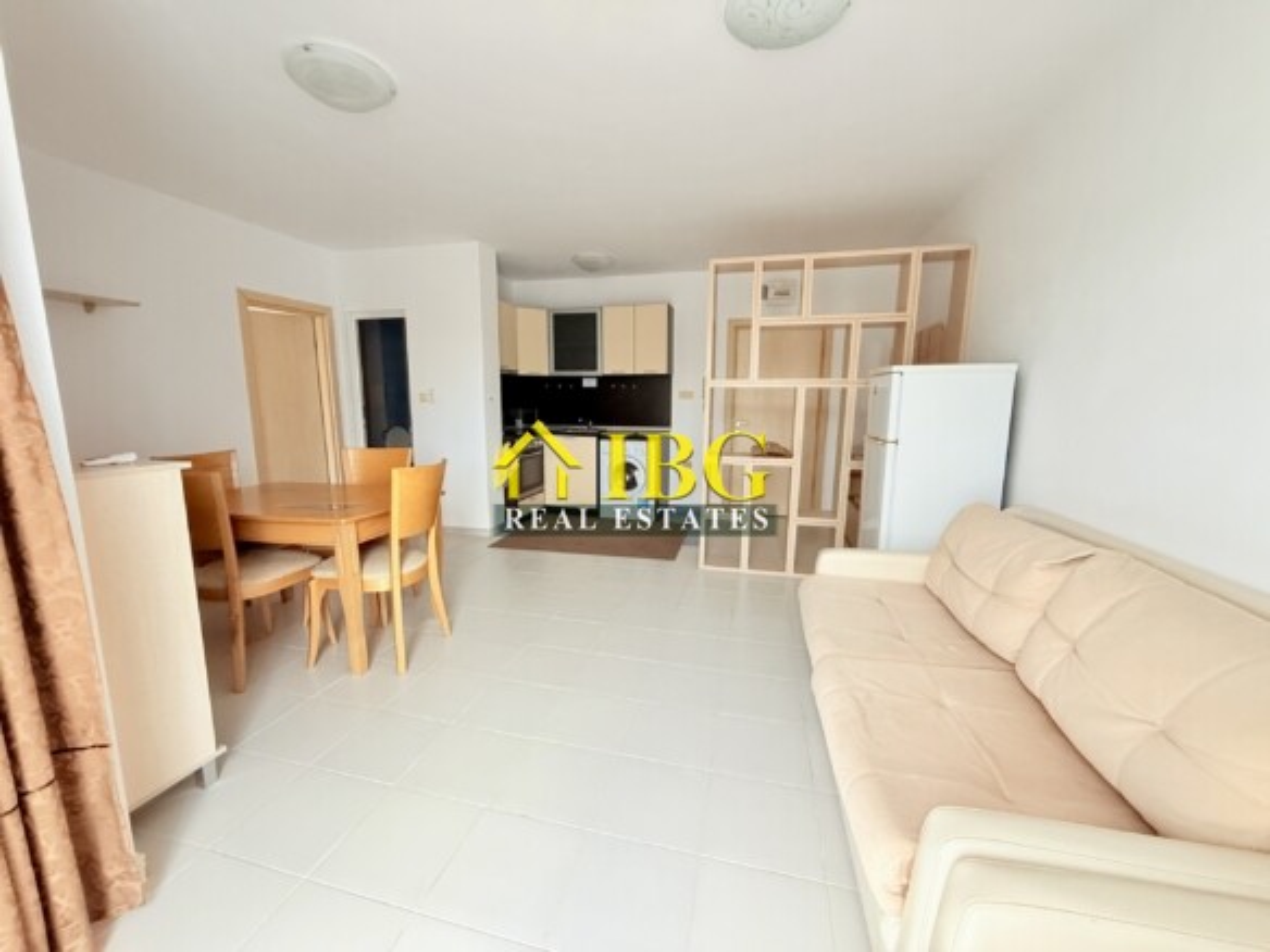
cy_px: 476
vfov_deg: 85.7
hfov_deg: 102.1
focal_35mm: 14
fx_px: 514
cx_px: 635
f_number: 2.2
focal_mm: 2.22
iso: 320
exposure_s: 1/91
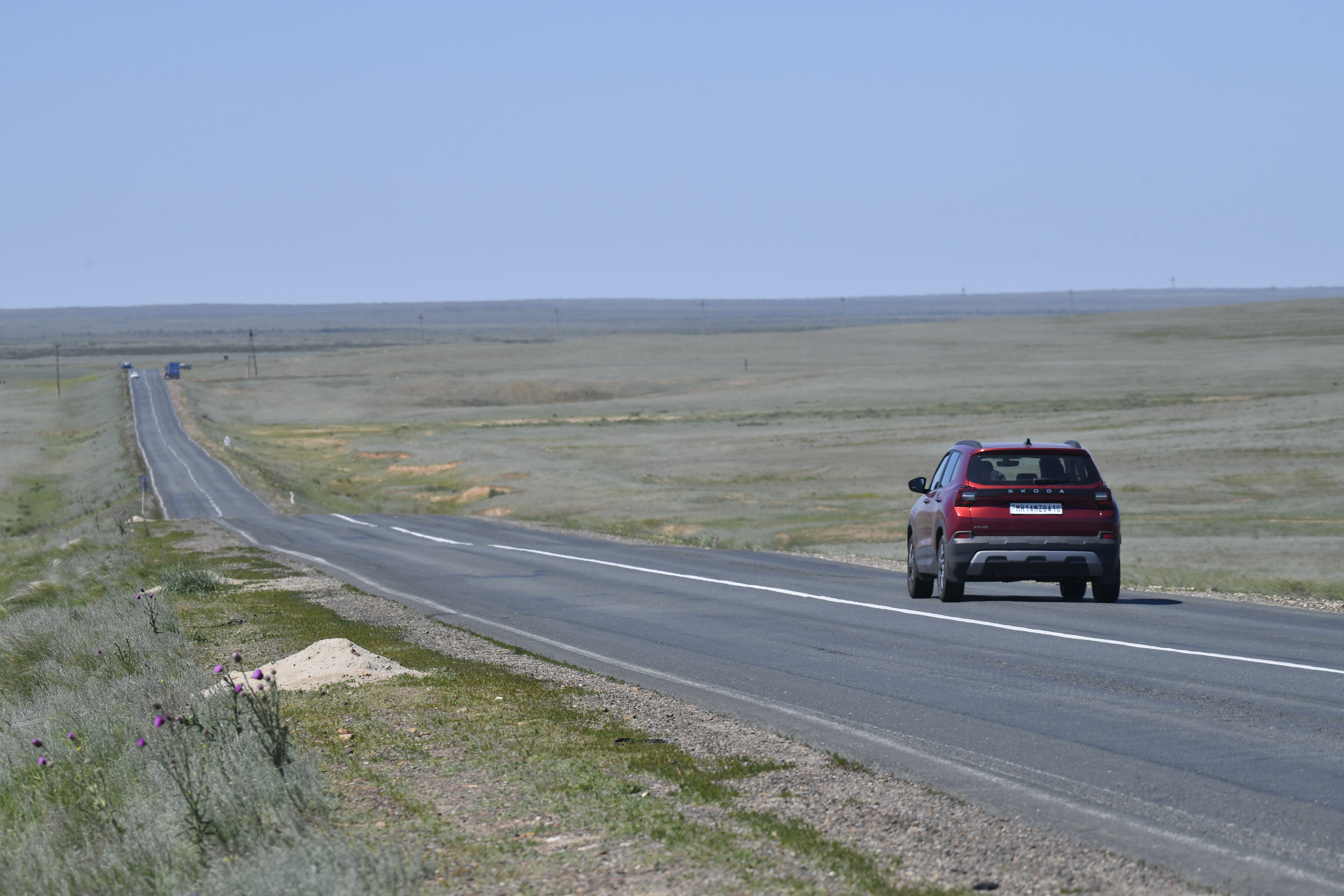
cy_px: 448
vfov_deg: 6.9
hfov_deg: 10.3
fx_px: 7466
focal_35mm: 200
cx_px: 672
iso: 640
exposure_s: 1/2500
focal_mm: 200
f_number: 8
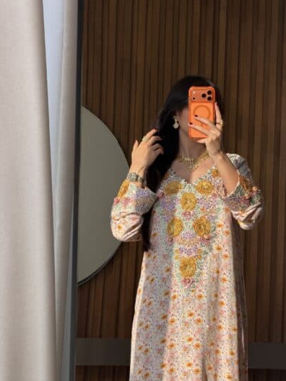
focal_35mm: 101
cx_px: 142
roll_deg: -1.0
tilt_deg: -17.7
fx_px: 1113
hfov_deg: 14.6
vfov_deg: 19.4
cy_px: 192
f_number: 2.8
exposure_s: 1/169
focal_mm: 16.89
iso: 50
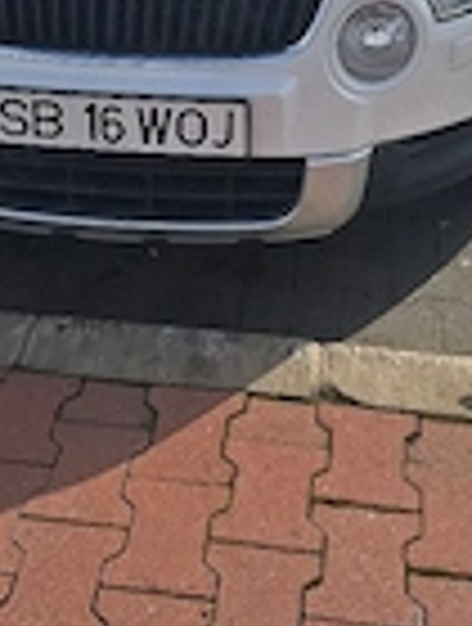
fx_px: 1194
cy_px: -198
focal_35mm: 66
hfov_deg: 22.3
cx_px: 198
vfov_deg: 25.2
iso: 40
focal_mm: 5.54
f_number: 1.8
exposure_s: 1/10000
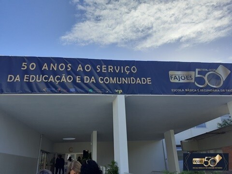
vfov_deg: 51.4
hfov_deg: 65.3
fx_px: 181
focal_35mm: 27
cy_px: 87
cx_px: 116
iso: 40
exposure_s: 1/1776
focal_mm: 3.6
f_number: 1.9
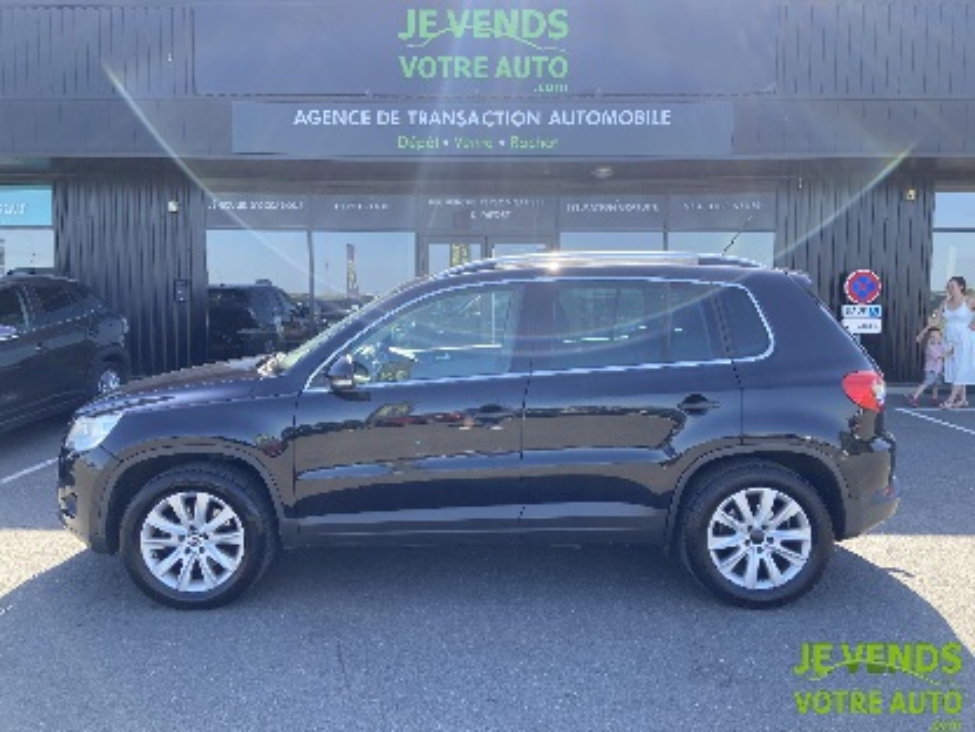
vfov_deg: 53.1
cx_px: 488
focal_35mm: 26
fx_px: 732
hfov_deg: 67.3
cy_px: 366
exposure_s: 1/479
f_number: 1.8
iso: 32
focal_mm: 4.25
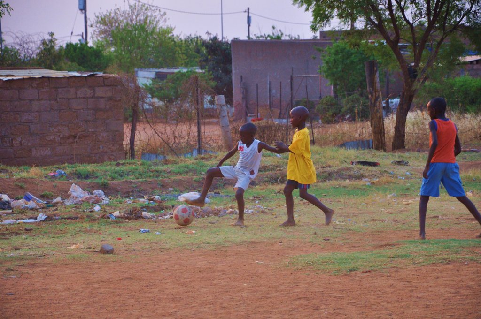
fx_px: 2102
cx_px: 240
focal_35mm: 158
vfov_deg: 8.7
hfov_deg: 13.1
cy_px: 160
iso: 720
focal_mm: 105
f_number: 5.6
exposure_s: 1/250
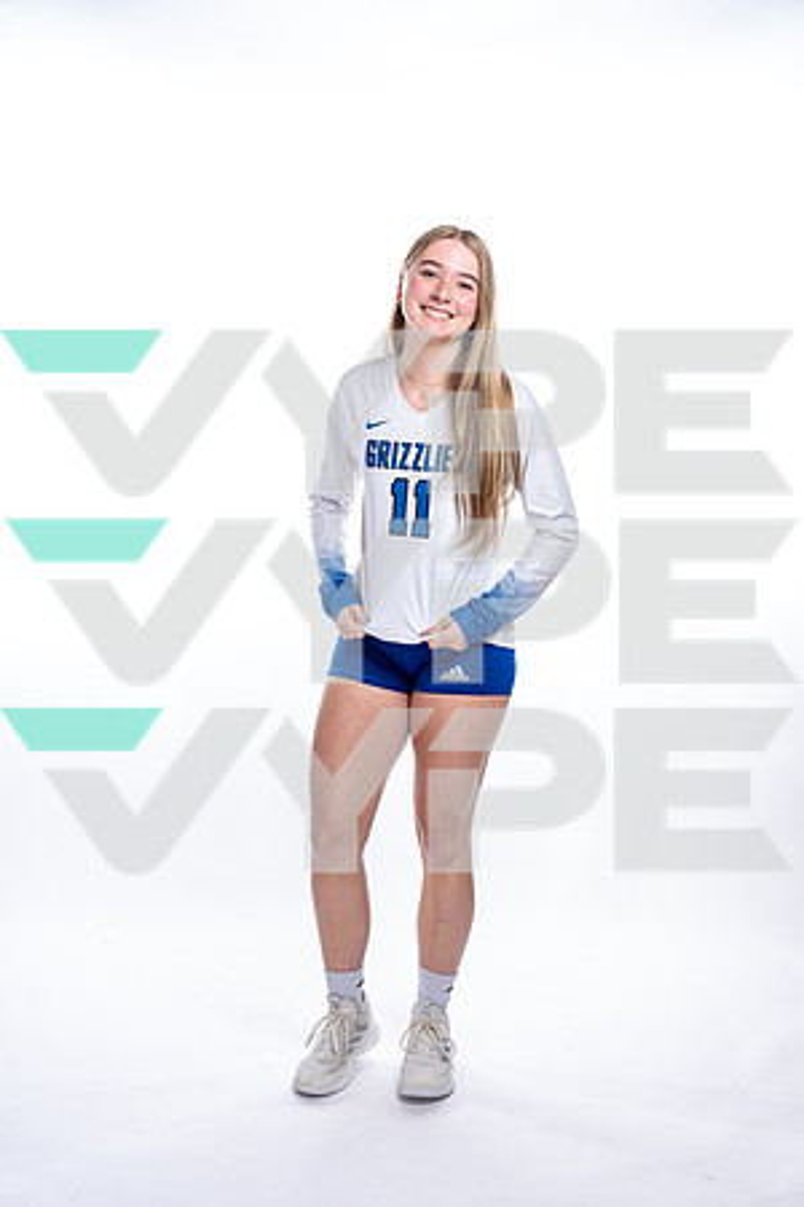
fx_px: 1675
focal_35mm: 50
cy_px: 604
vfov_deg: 39.6
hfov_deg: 27.0
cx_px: 402
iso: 400
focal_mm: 50
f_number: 5.6
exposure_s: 1/250
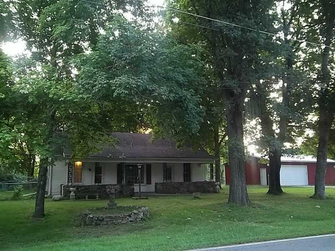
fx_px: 339
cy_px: 126
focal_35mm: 35
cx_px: 168
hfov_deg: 52.6
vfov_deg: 40.7
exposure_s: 1/40
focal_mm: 6.17
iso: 160
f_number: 3.86
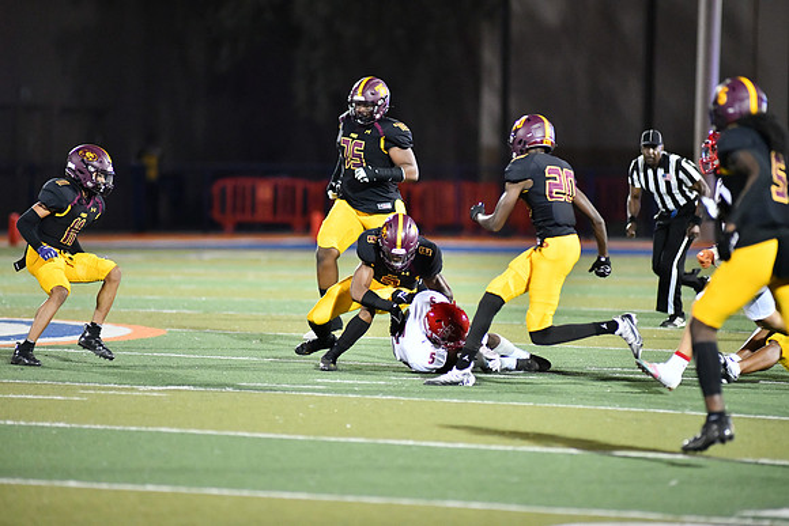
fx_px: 6576
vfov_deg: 4.6
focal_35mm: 300
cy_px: 263
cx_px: 394
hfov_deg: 6.9
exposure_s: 1/1250
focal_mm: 300
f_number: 2.8
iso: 8000
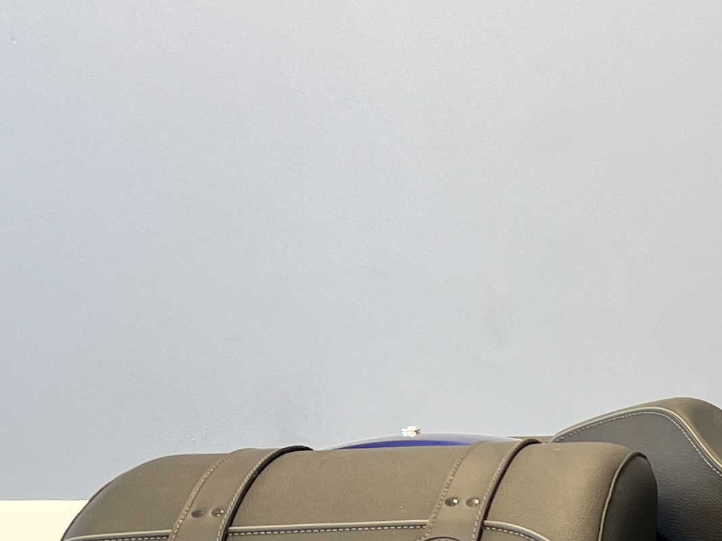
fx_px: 2044
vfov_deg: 14.4
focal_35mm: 98
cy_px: 734
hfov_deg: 17.5
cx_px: 1150
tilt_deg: -23.1
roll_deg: +0.9
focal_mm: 5.7
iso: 64
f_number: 1.5
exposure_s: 1/60
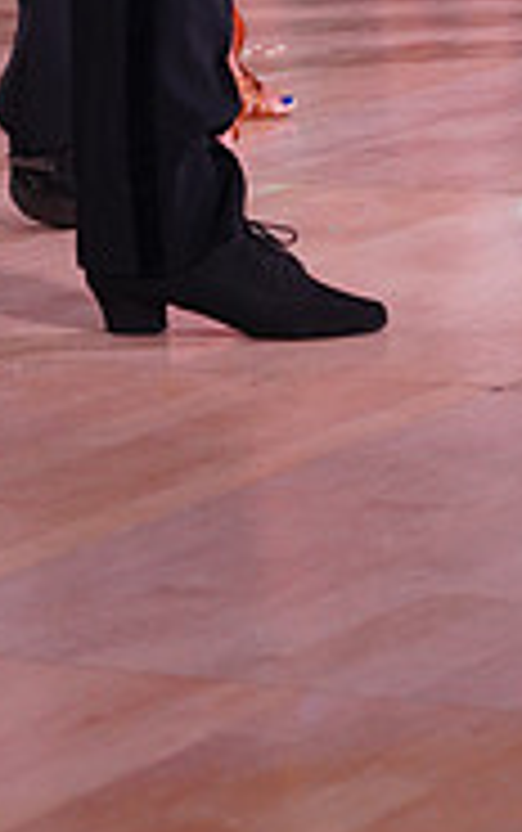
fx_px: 5291
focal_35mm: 233
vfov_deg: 8.8
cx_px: -205
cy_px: -360
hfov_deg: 5.6
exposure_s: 1/200
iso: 2000
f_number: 5
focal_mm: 73
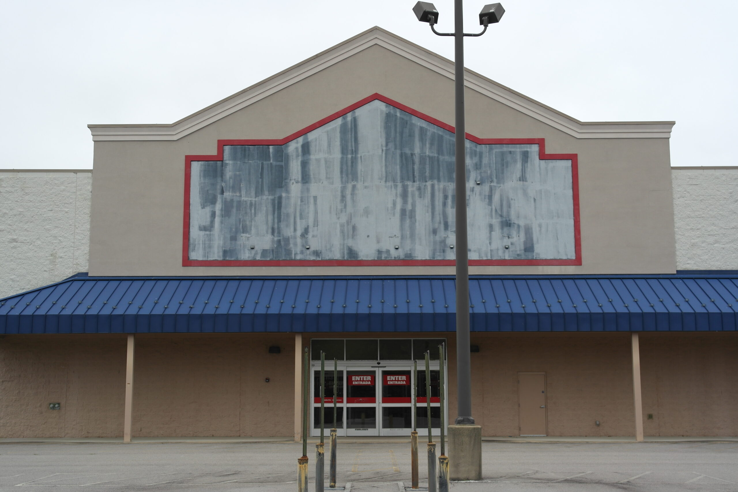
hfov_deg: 42.7
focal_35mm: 46
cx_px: 369
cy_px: 246
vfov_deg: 29.2
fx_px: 943
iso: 100
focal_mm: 30
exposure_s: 1/160
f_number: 5
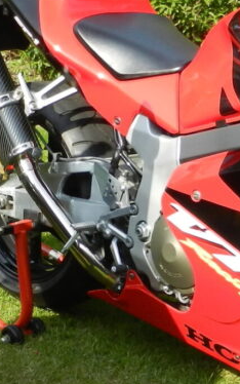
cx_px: 32
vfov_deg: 18.1
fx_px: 1203
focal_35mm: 115
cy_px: 203
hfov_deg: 11.3
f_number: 3.6
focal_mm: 5.1
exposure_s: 1/640
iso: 160
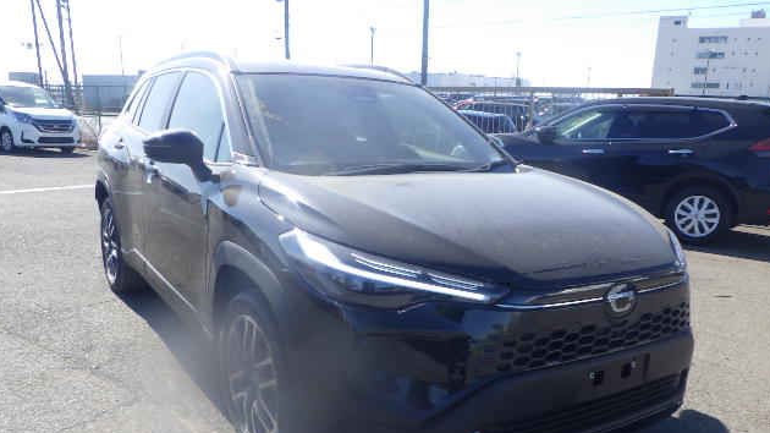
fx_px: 633
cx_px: 386
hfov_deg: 62.6
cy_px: 273
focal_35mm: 31
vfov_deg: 37.5
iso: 125
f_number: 4.2
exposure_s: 1/400
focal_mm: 5
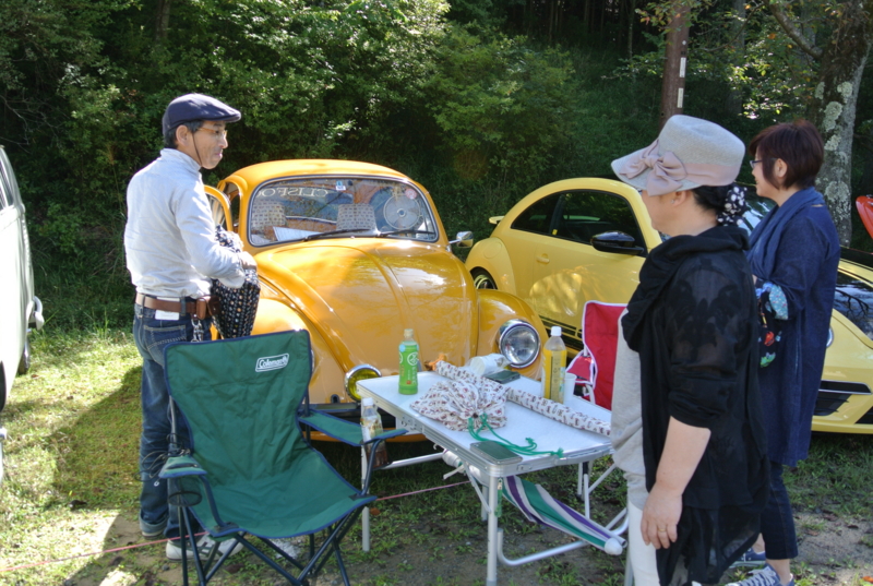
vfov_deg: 41.3
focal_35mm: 32
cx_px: 436
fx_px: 778
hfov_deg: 58.6
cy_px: 293
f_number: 3.8
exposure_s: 1/160
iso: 100
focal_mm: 12.2
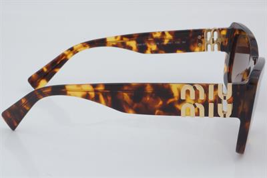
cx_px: 134
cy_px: 89
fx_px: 556
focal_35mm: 75
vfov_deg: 18.2
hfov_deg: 27.0
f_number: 32
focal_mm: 50
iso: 100
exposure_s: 1/3
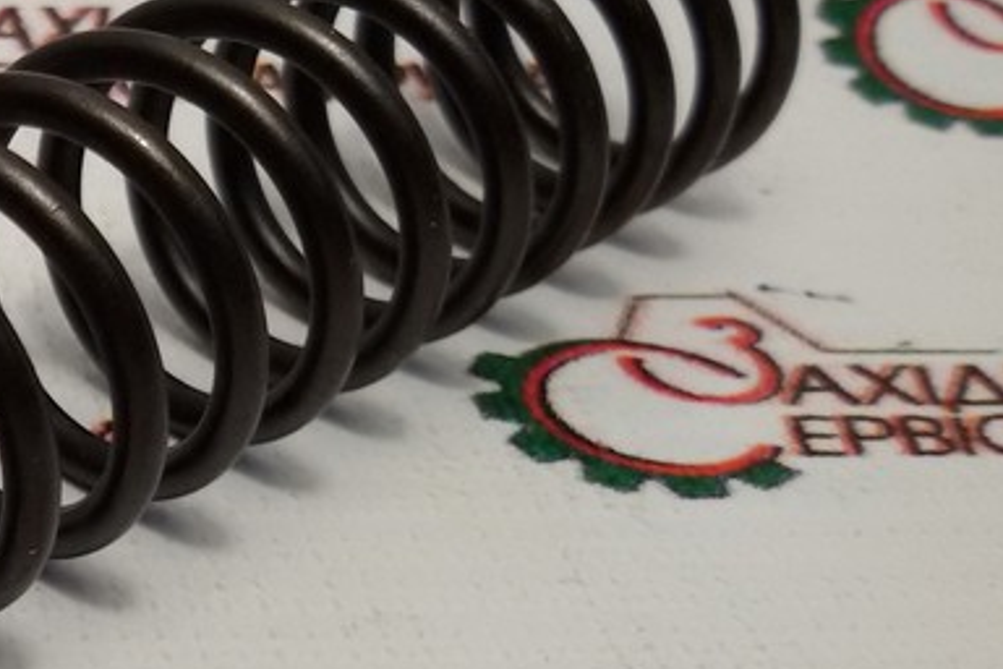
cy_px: 452
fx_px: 2340
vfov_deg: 16.2
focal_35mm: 84
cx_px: -151
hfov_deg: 22.6
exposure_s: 1/120
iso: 64
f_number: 2.4
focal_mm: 2.93
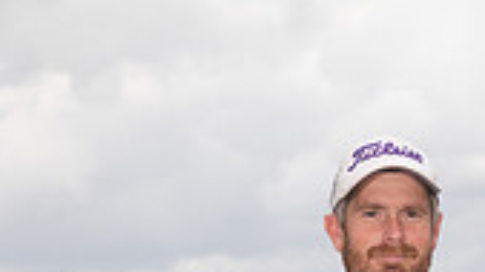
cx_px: 399
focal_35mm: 145
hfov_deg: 14.7
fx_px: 1864
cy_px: 638
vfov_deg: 7.8
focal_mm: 52
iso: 80
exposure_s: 1/320
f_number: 6.3
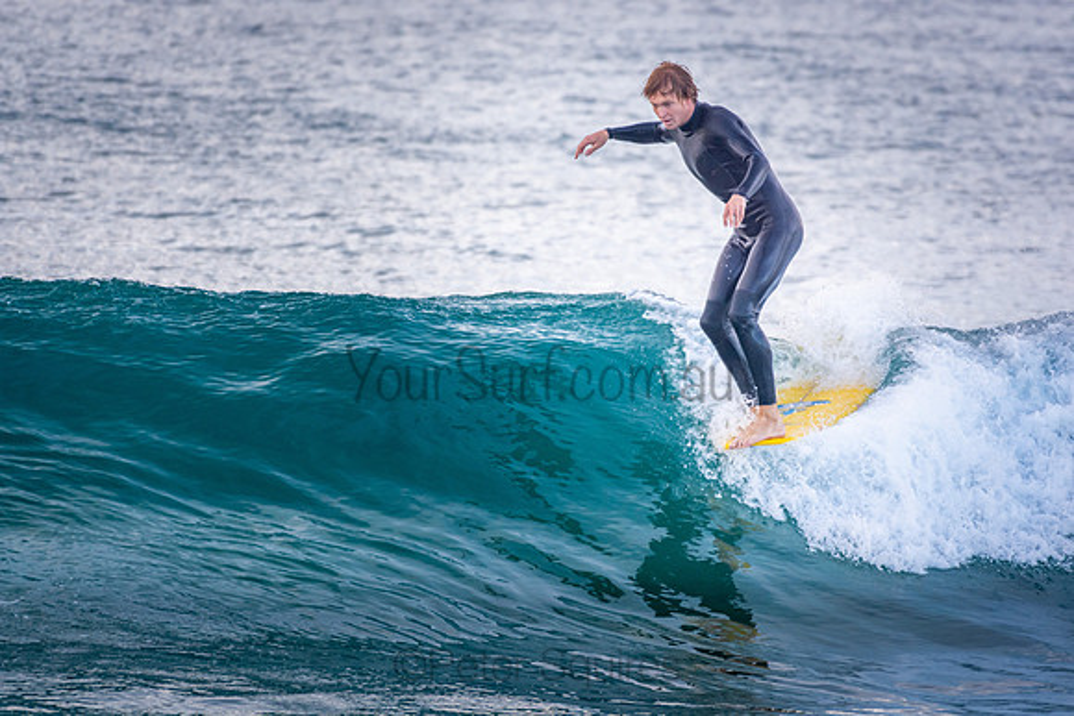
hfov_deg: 2.9
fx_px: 21484
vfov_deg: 1.9
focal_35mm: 720
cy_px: 358
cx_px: 537
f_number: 5.6
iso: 450
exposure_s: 1/400
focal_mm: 480
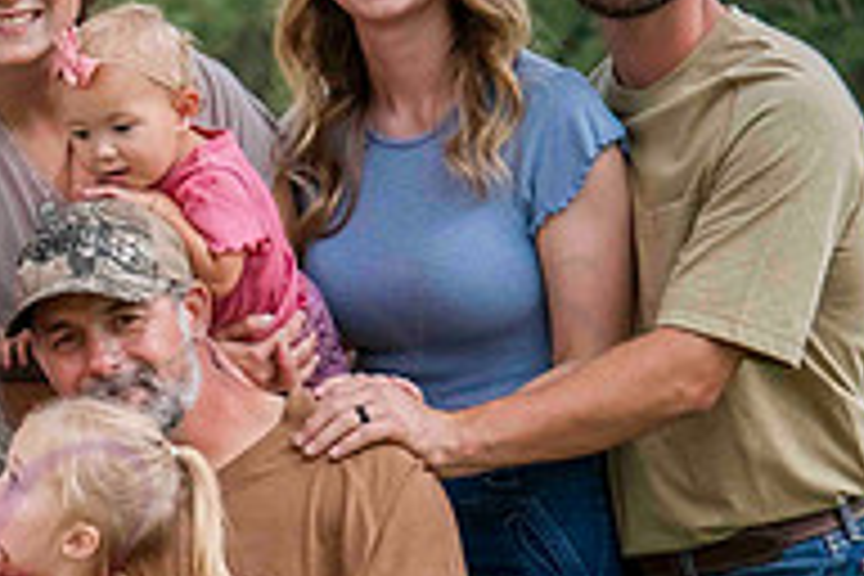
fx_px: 5640
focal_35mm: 235
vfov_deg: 5.8
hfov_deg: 8.7
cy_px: 463
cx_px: -93
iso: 400
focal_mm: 70
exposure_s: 1/640
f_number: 4.5
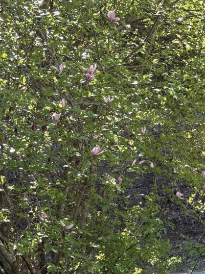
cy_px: 313
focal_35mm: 93
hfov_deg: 15.0
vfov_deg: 20.0
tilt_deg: -2.8
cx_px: 287
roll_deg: +1.8
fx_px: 735
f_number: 1.6
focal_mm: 5.96
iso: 50
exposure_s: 1/407
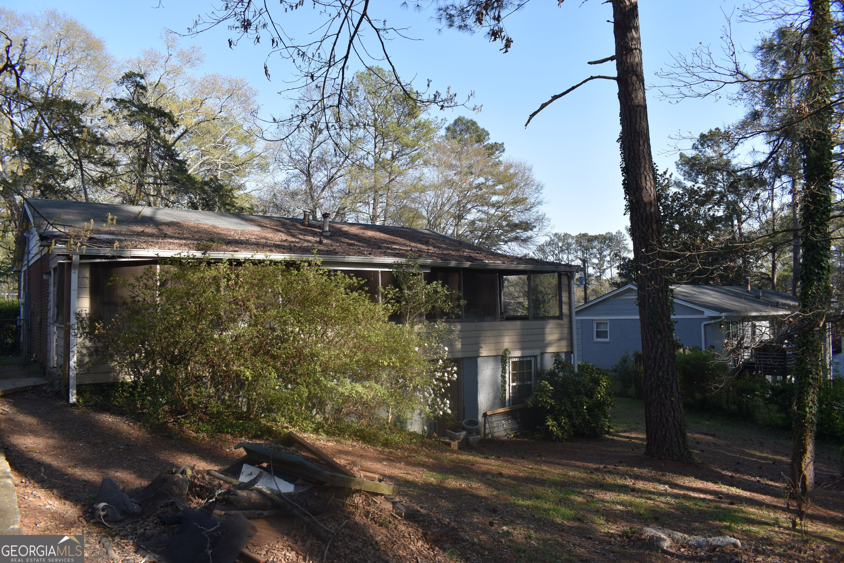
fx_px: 633
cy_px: 282
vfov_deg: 47.9
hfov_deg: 67.4
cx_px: 422
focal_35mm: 27
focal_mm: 18
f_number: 7.1
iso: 200
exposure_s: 1/250
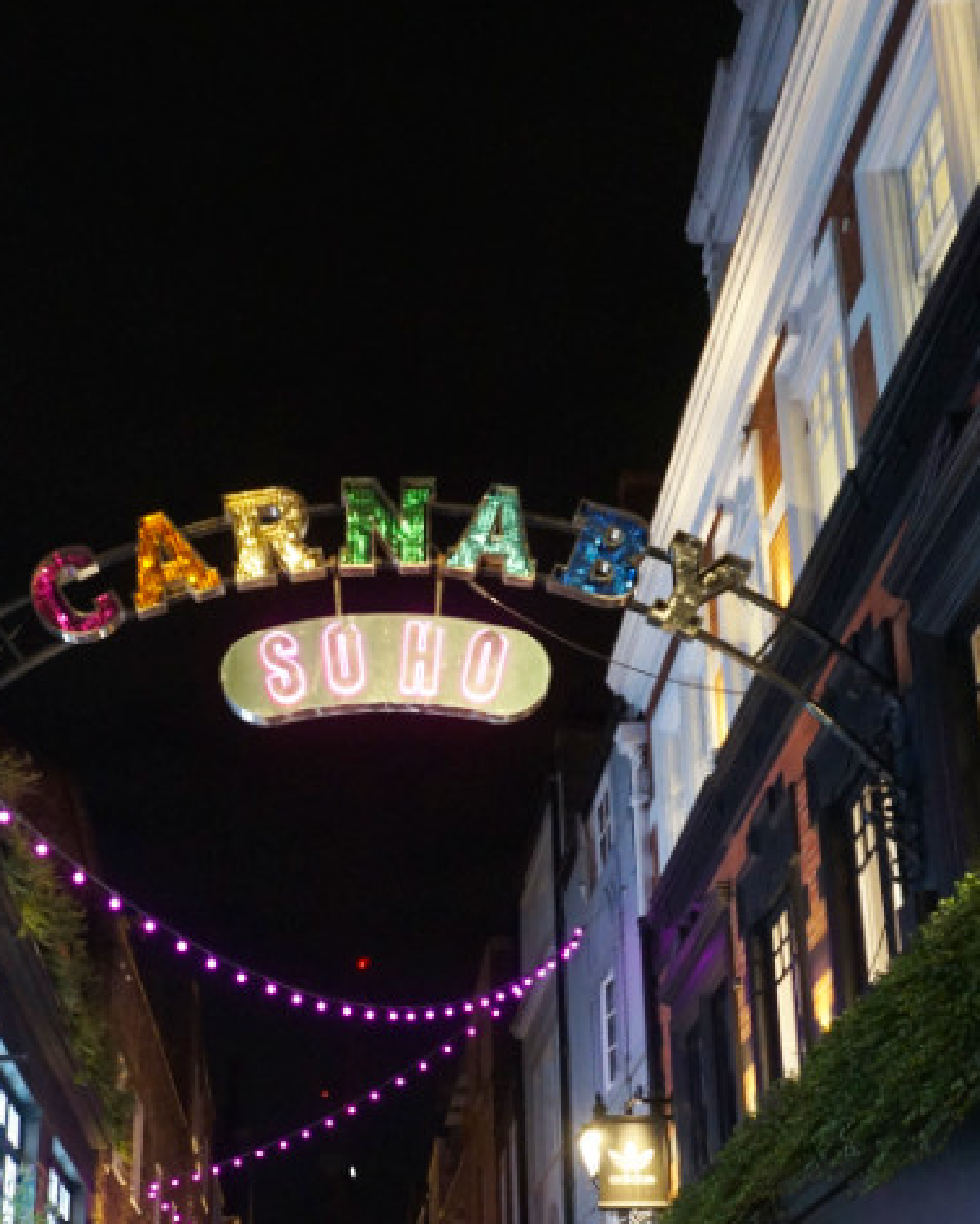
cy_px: 1084
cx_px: 351
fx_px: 1558
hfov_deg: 34.7
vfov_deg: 40.0
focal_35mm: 43
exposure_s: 1/60
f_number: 4
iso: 1600
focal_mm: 16
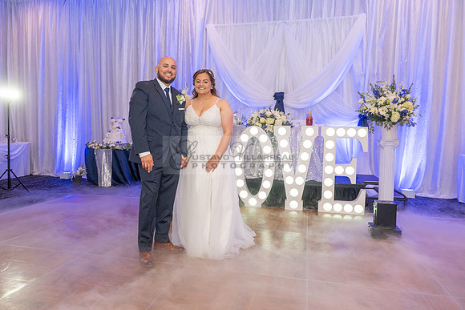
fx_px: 370
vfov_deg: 45.5
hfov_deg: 64.2
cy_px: 149
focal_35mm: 29
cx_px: 209
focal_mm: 26
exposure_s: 1/200
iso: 1600
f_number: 4
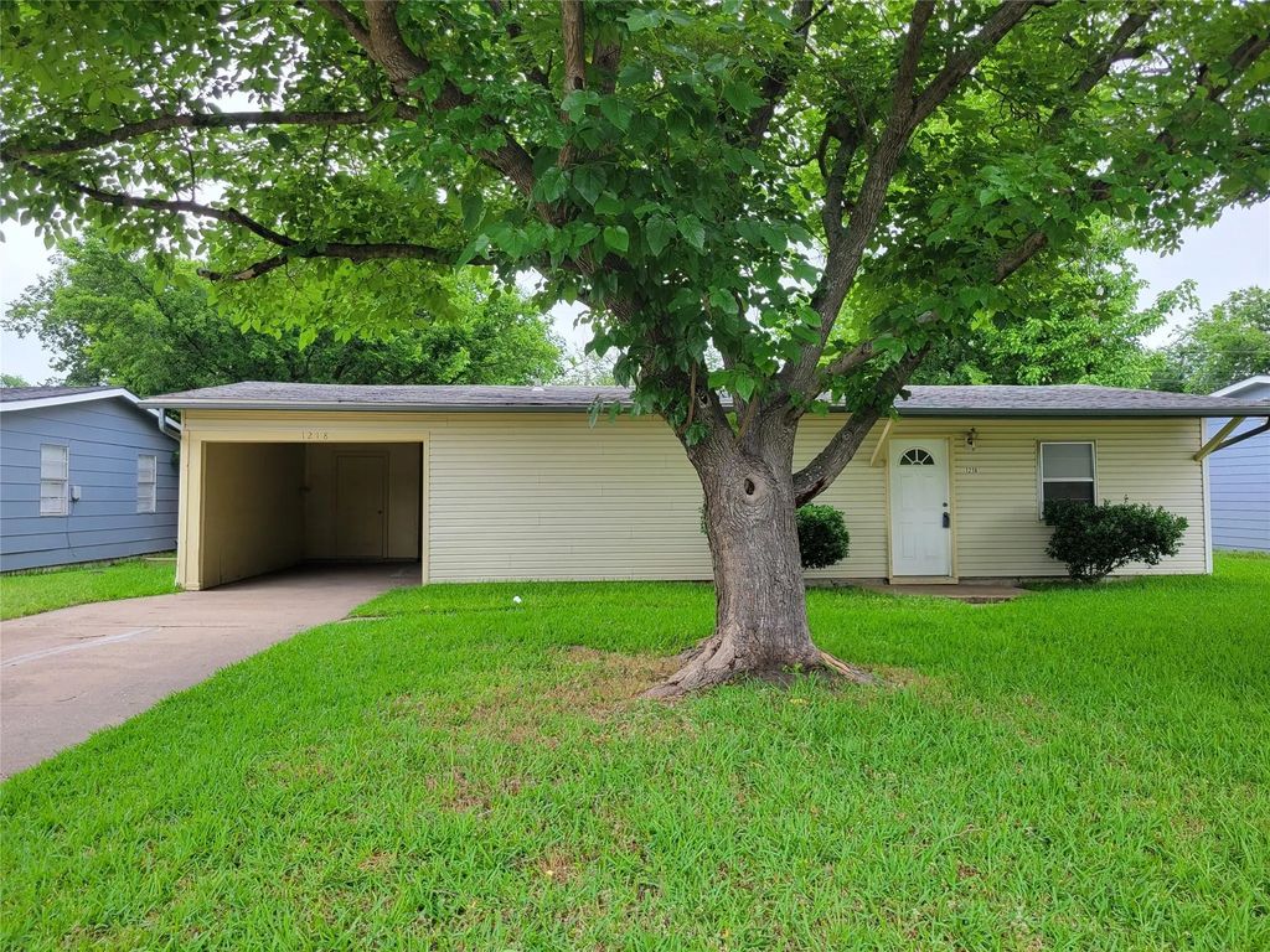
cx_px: 635
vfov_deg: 53.1
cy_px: 476
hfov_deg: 67.3
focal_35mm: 26
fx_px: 954
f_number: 1.8
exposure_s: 1/167
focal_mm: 5.4
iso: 40
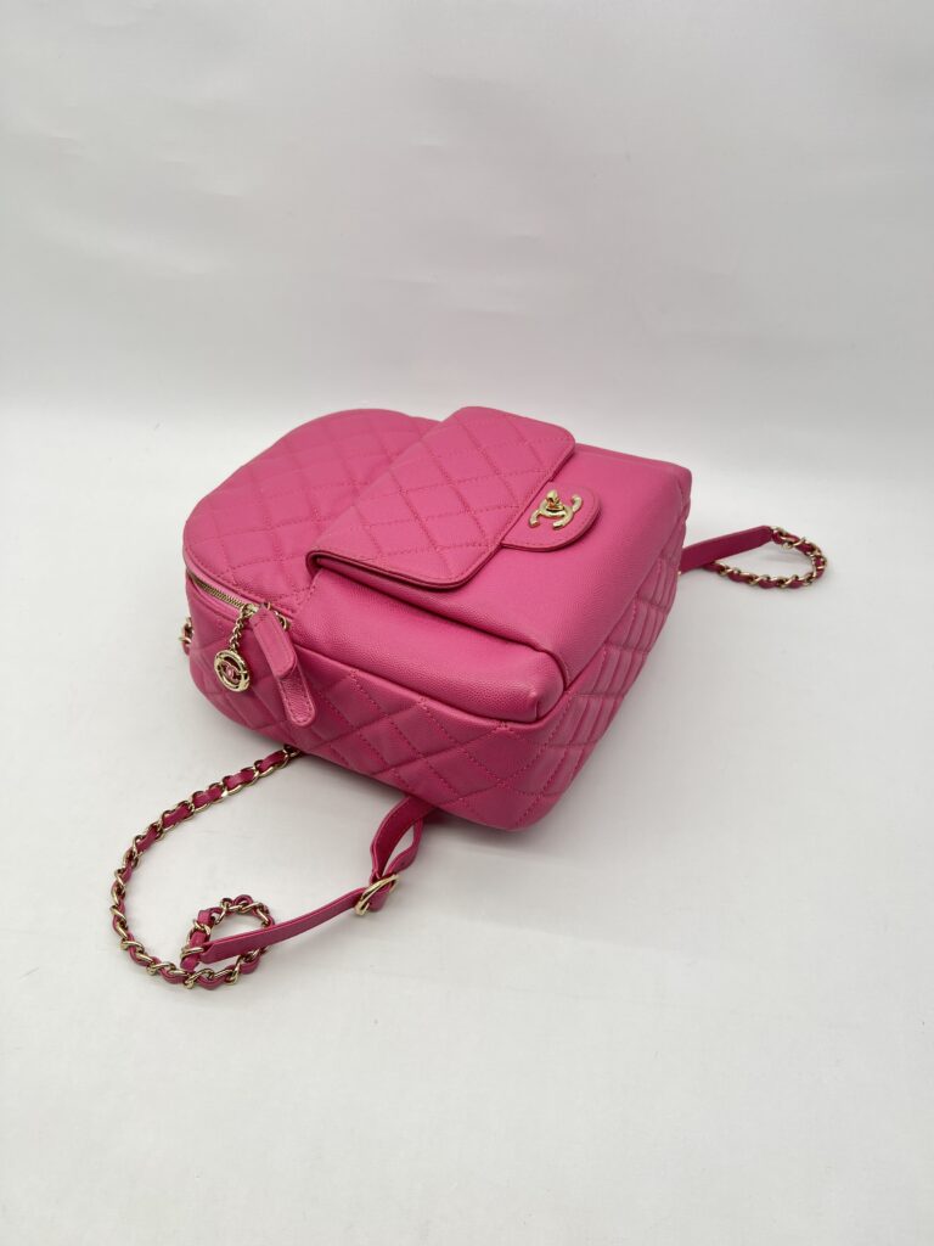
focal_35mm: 26
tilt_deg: -45.1
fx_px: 935
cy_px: 623
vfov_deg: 67.3
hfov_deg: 53.1
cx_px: 467
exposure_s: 1/137
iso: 32
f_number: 1.5
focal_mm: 5.7
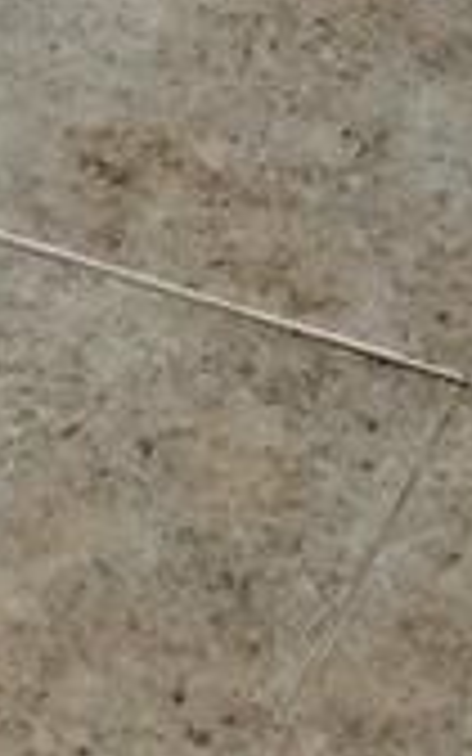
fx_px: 4199
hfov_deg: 6.4
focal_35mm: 204
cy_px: -1426
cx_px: 526
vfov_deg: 8.7
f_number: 1.8
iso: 114
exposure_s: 1/125
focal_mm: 4.44
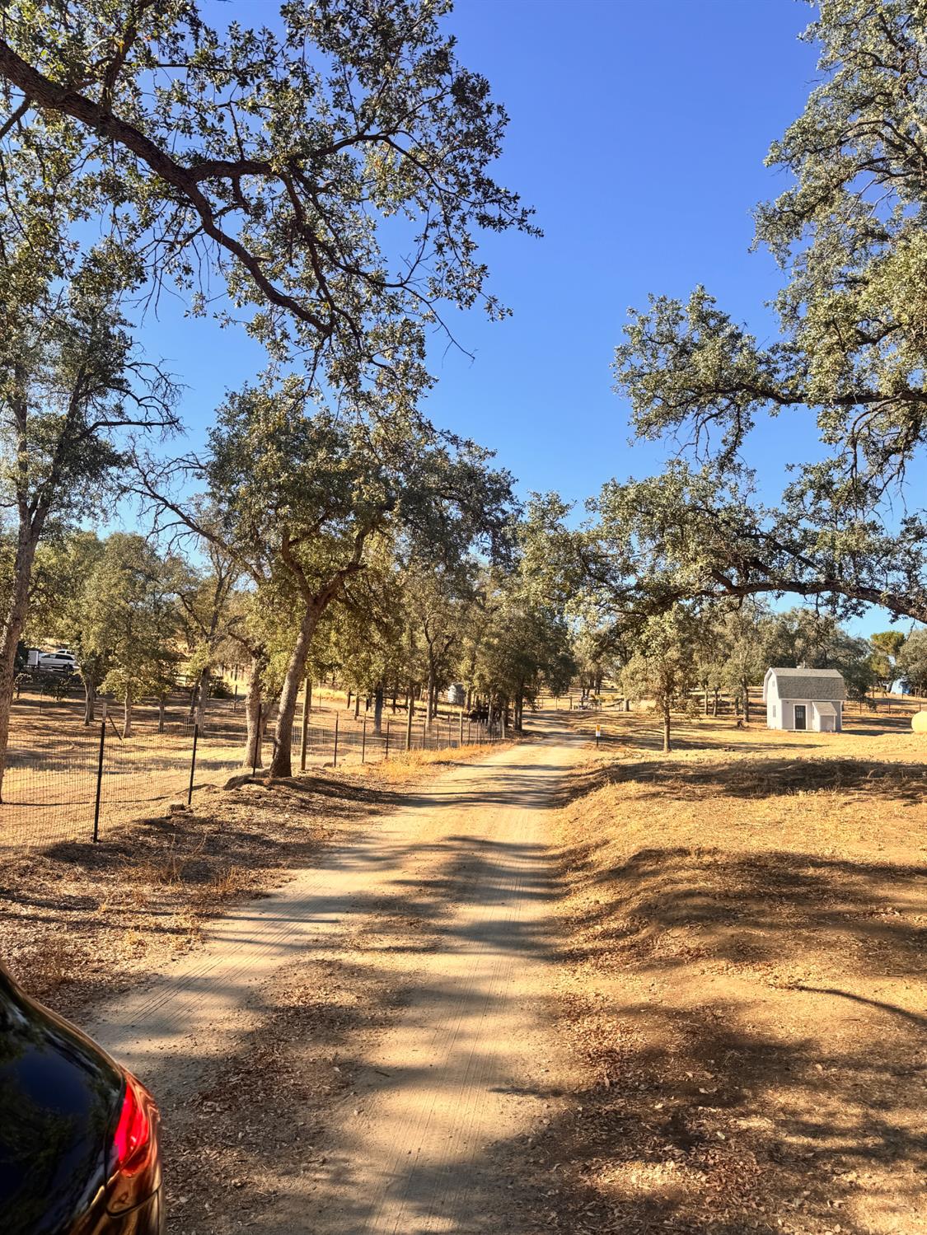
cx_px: 464
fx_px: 857
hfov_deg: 56.8
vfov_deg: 71.6
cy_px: 618
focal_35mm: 24
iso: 80
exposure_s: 1/2252
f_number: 1.78
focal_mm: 6.76
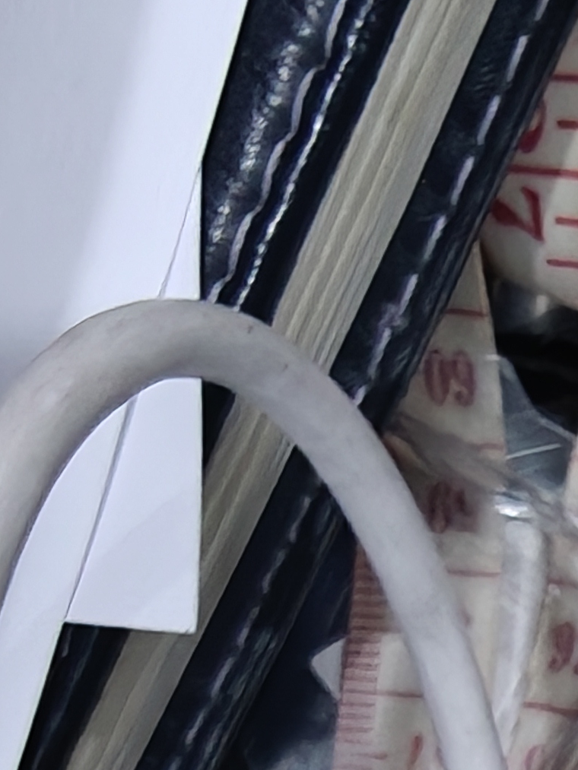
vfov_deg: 20.0
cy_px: 873
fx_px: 2070
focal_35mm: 93
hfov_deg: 14.0
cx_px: 1057
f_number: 2
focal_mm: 2.3
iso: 2000
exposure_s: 1/30
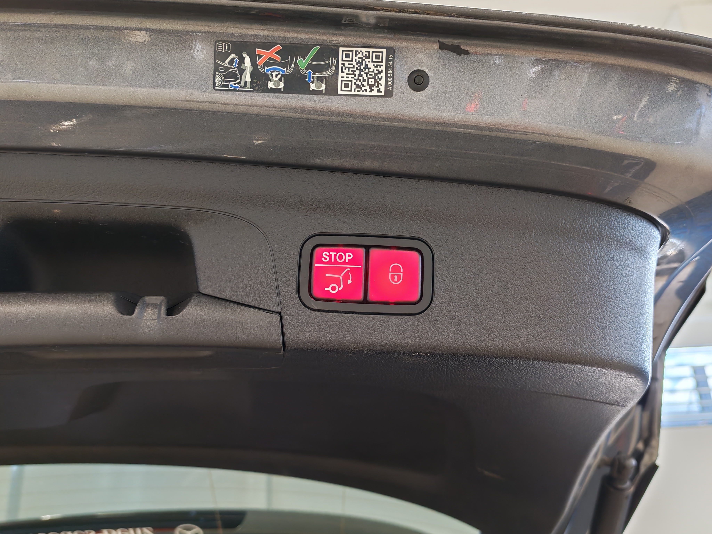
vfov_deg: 42.9
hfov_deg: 55.4
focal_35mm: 33
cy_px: 267
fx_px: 679
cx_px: 356
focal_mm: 6.12
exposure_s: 1/100
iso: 379
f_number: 1.9
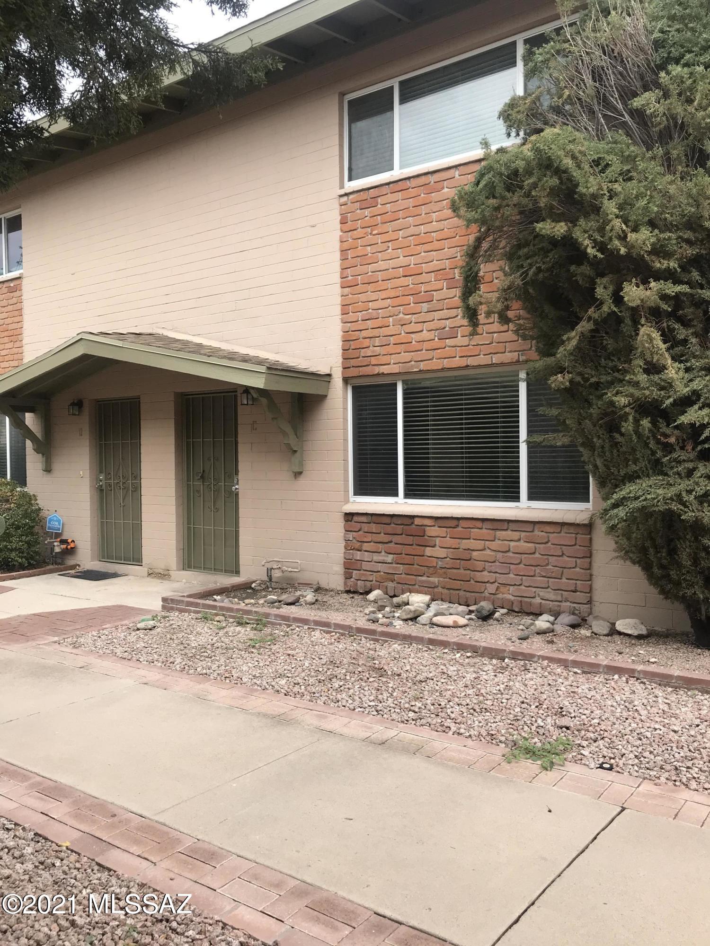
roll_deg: +0.7
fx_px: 766
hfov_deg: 49.7
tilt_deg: +0.1
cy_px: 473
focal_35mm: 28
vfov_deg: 63.4
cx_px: 355
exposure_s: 1/772
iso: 20
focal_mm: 3.99
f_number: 1.8
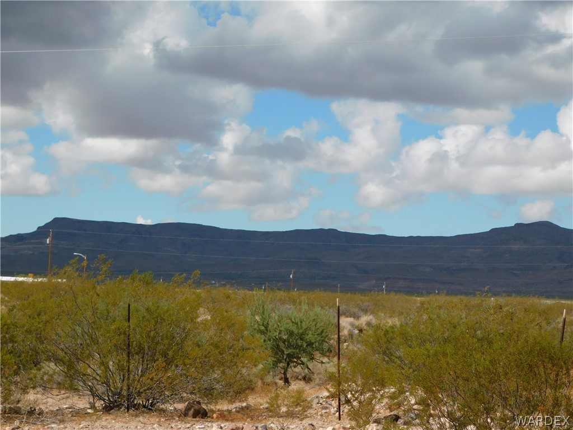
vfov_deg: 16.2
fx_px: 1506
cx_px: 286
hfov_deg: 21.5
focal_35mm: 91
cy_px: 215
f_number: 4.5
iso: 125
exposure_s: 1/1250
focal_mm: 16.1
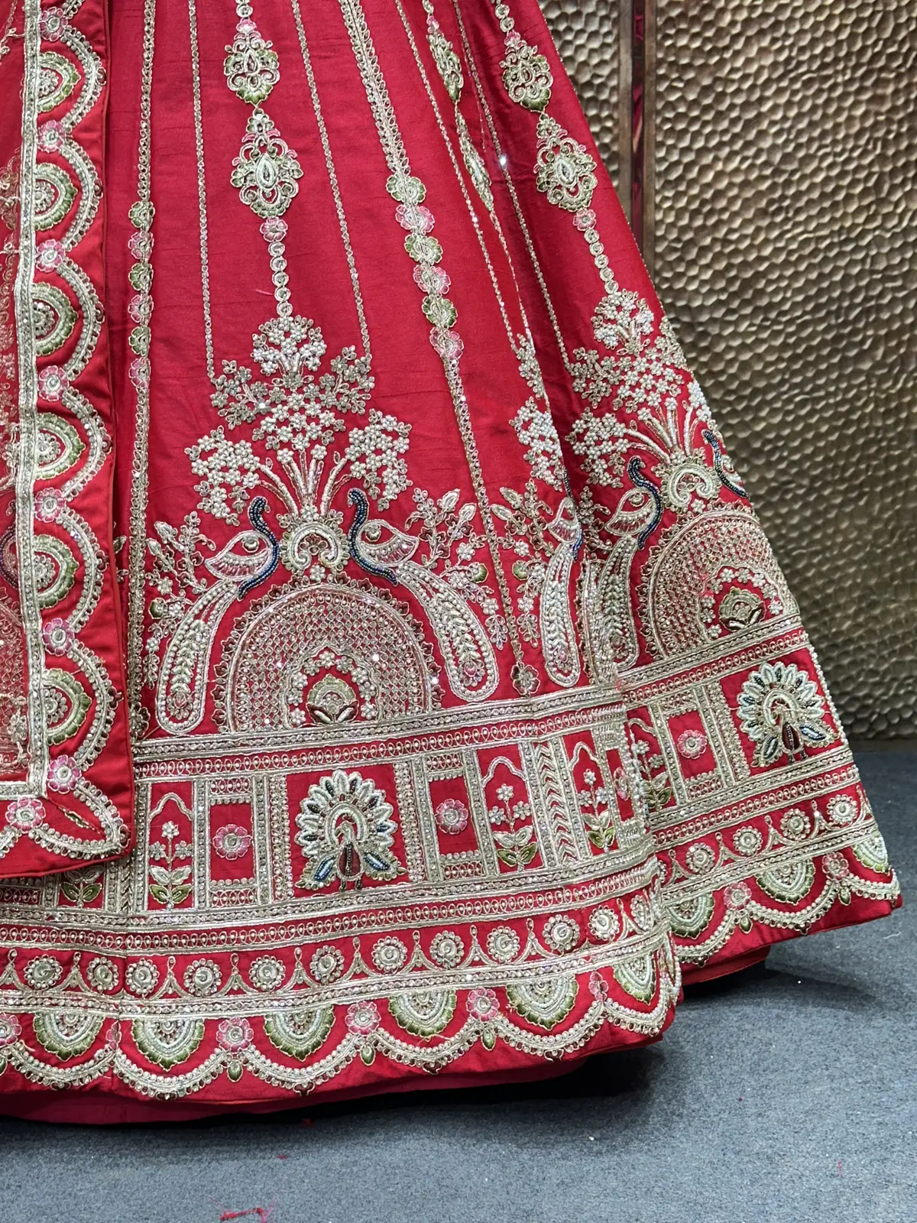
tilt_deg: -7.2
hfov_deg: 30.3
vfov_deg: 39.7
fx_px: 1695
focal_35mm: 48
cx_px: 458
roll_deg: -0.4
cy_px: 612
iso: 50
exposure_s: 1/50
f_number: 1.78
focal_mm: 6.86
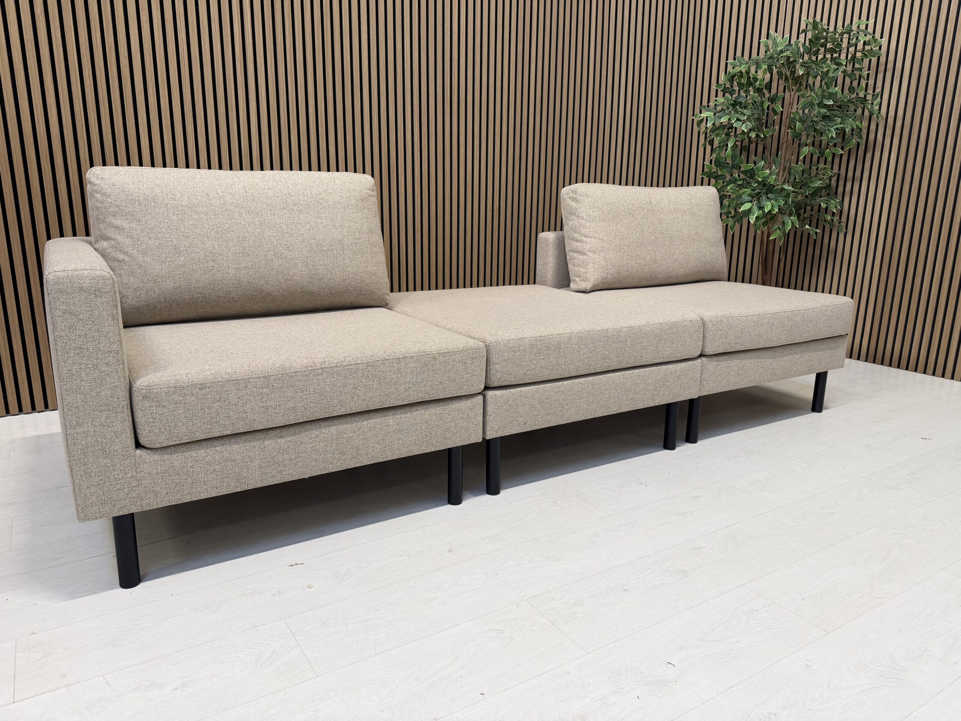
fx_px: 666
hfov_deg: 71.6
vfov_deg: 56.8
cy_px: 360
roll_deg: -0.3
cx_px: 480
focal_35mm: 24
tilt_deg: -14.0
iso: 200
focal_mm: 6.76
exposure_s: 1/121
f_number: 1.78
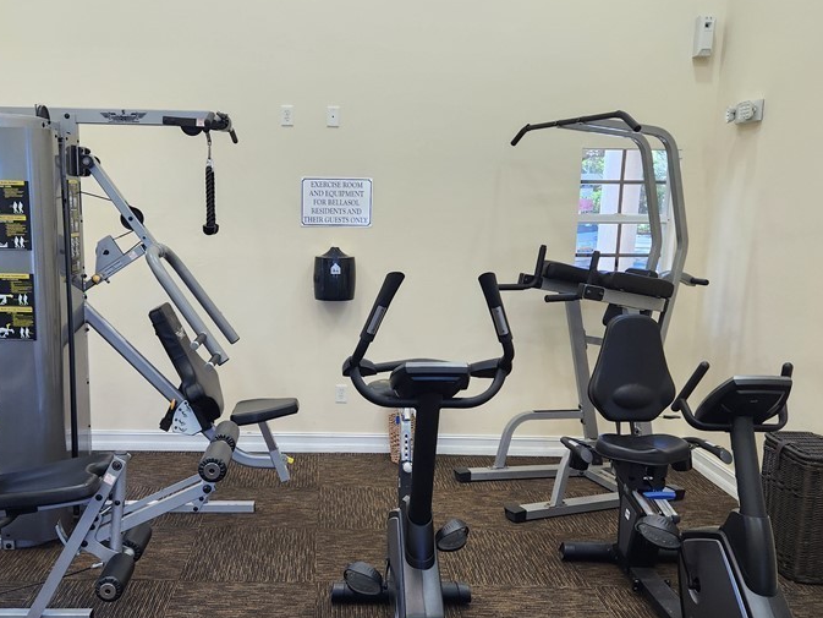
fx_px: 832
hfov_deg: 52.3
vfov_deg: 40.7
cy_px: 335
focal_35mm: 35
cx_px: 335
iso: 200
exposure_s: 1/120
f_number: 1.8
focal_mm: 5.4
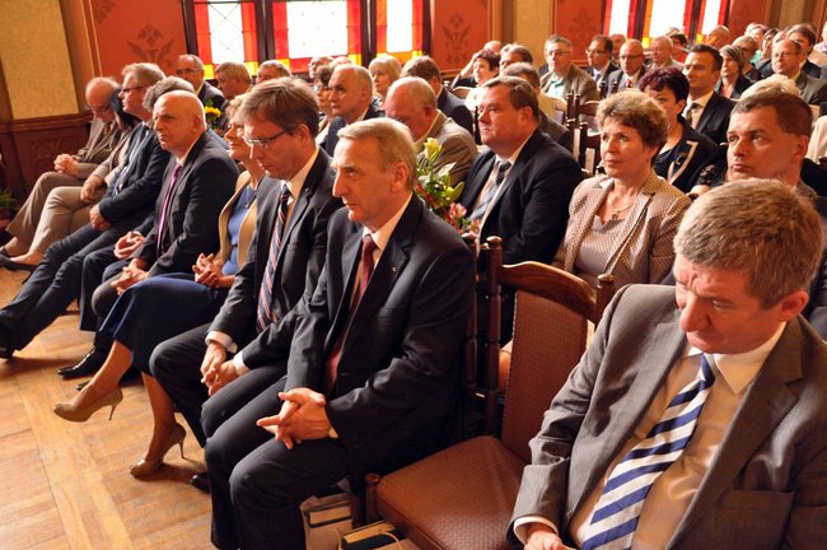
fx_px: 757
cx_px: 414
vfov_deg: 39.9
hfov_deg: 57.3
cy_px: 275
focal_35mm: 33
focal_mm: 22
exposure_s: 1/30
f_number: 4
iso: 800
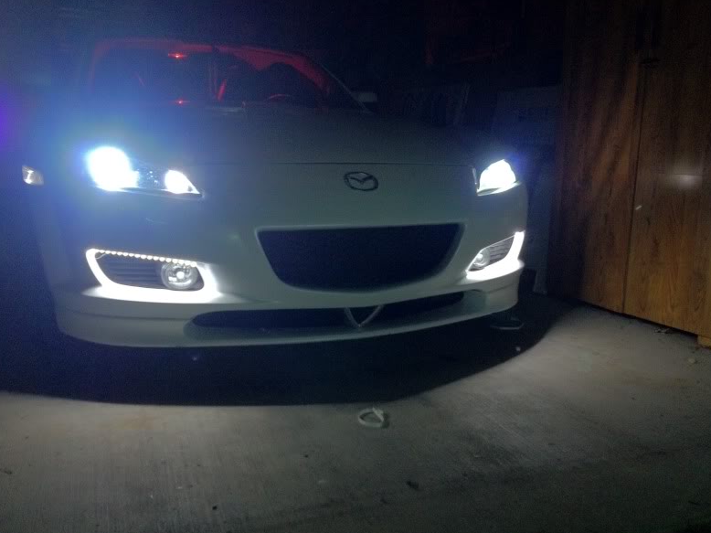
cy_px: 265
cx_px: 358
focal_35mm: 36
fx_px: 739
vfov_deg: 39.6
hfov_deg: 51.4
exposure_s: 1/20
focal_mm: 4.3
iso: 400
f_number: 2.4
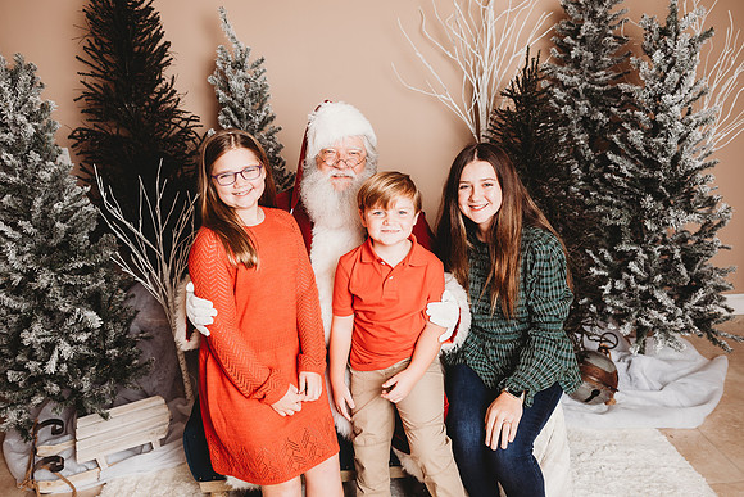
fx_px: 542
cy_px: 248
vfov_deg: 49.2
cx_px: 372
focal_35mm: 26
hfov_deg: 68.9
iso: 100
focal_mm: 24
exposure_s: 1/160
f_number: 2.8
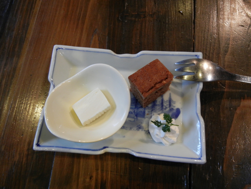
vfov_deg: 46.8
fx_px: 218
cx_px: 126
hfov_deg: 60.0
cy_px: 94
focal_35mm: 30
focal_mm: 5.4
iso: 368
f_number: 3.5
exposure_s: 1/30
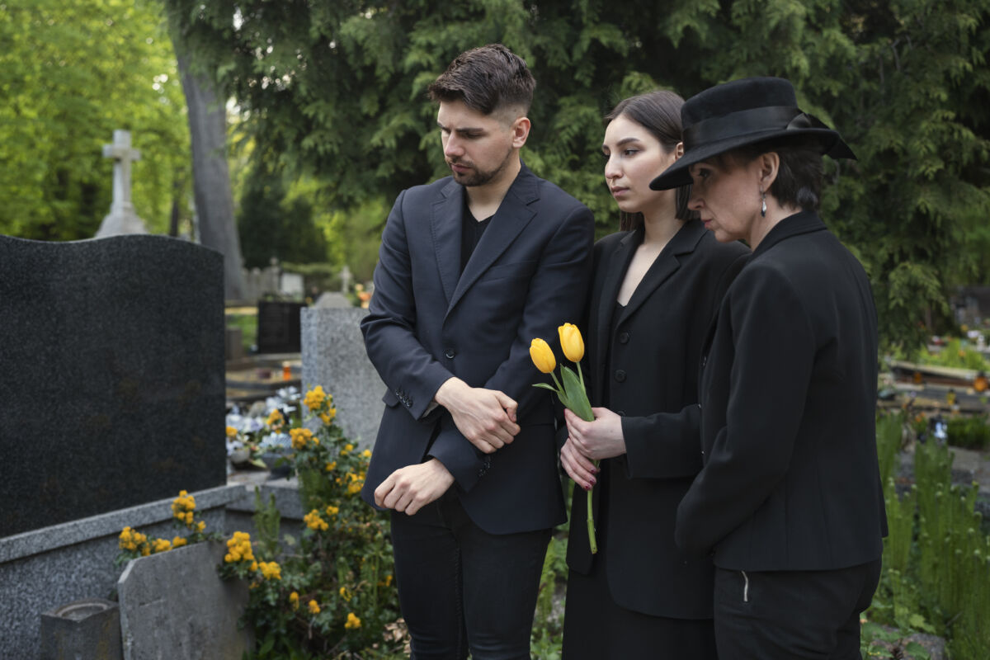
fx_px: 962
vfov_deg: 37.9
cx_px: 495
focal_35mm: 35
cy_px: 330
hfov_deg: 54.4
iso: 640
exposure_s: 1/320
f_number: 2.5
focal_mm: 35
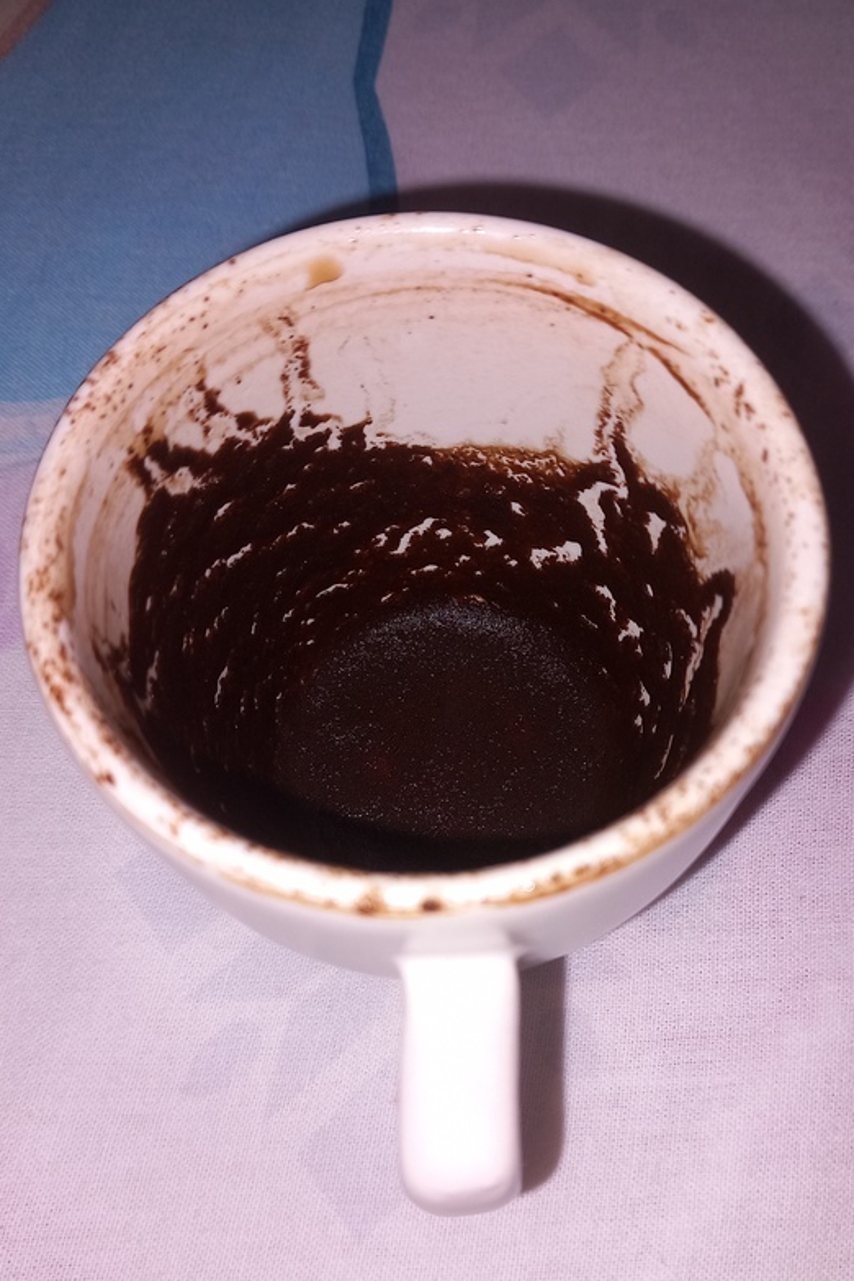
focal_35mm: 33
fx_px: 1174
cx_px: 466
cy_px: 705
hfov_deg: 39.9
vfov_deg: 57.1
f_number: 1.8
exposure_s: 1/100
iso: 40
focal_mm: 4
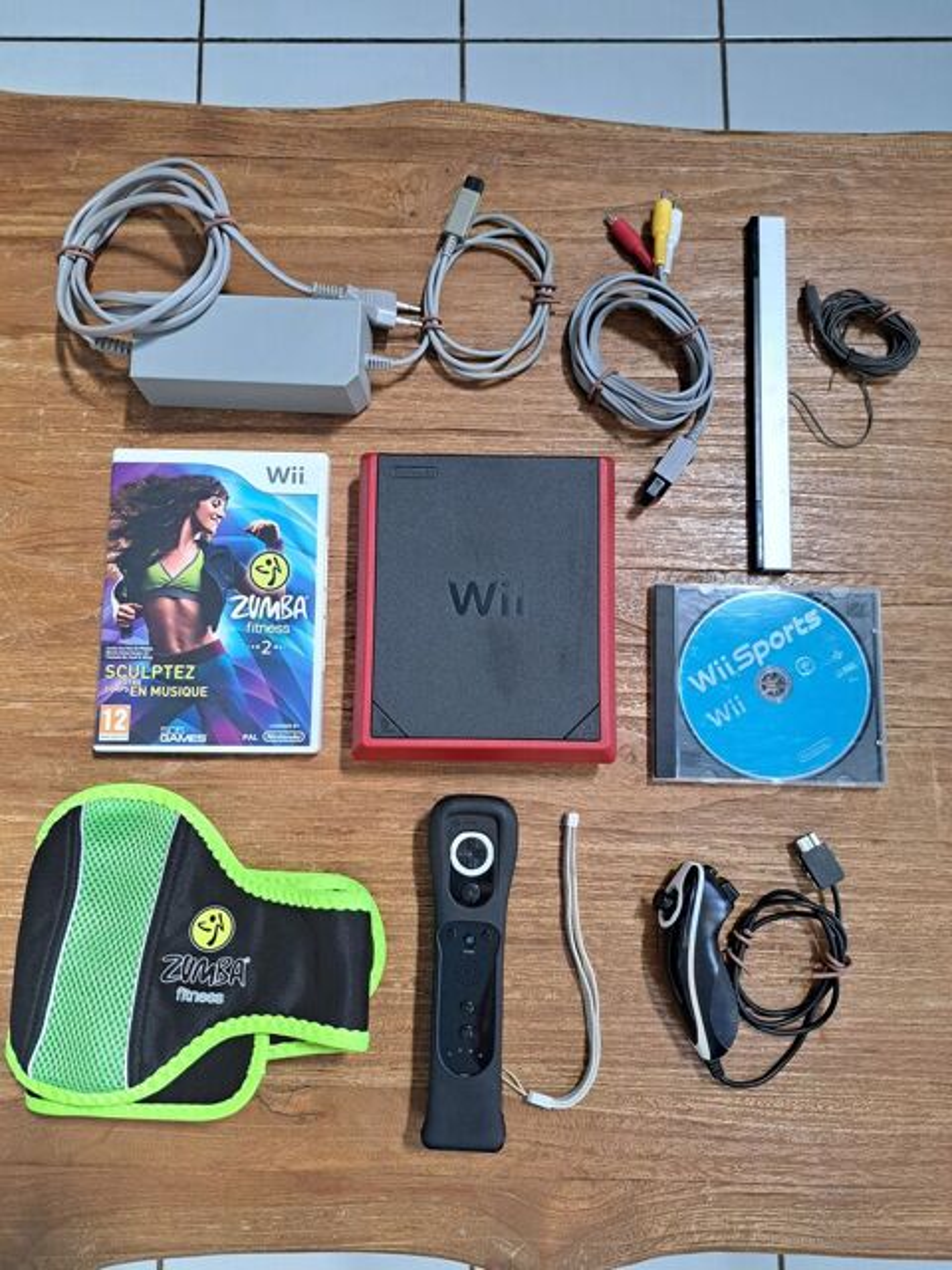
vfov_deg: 71.6
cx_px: 476
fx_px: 880
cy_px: 635
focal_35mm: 24
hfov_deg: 56.8
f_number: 1.8
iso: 250
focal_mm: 5.23
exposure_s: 1/60
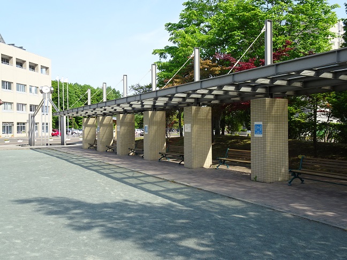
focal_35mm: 30
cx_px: 174
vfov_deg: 46.8
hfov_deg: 60.0
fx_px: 301
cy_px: 130
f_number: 4
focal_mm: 5.09
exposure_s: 1/400
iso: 80
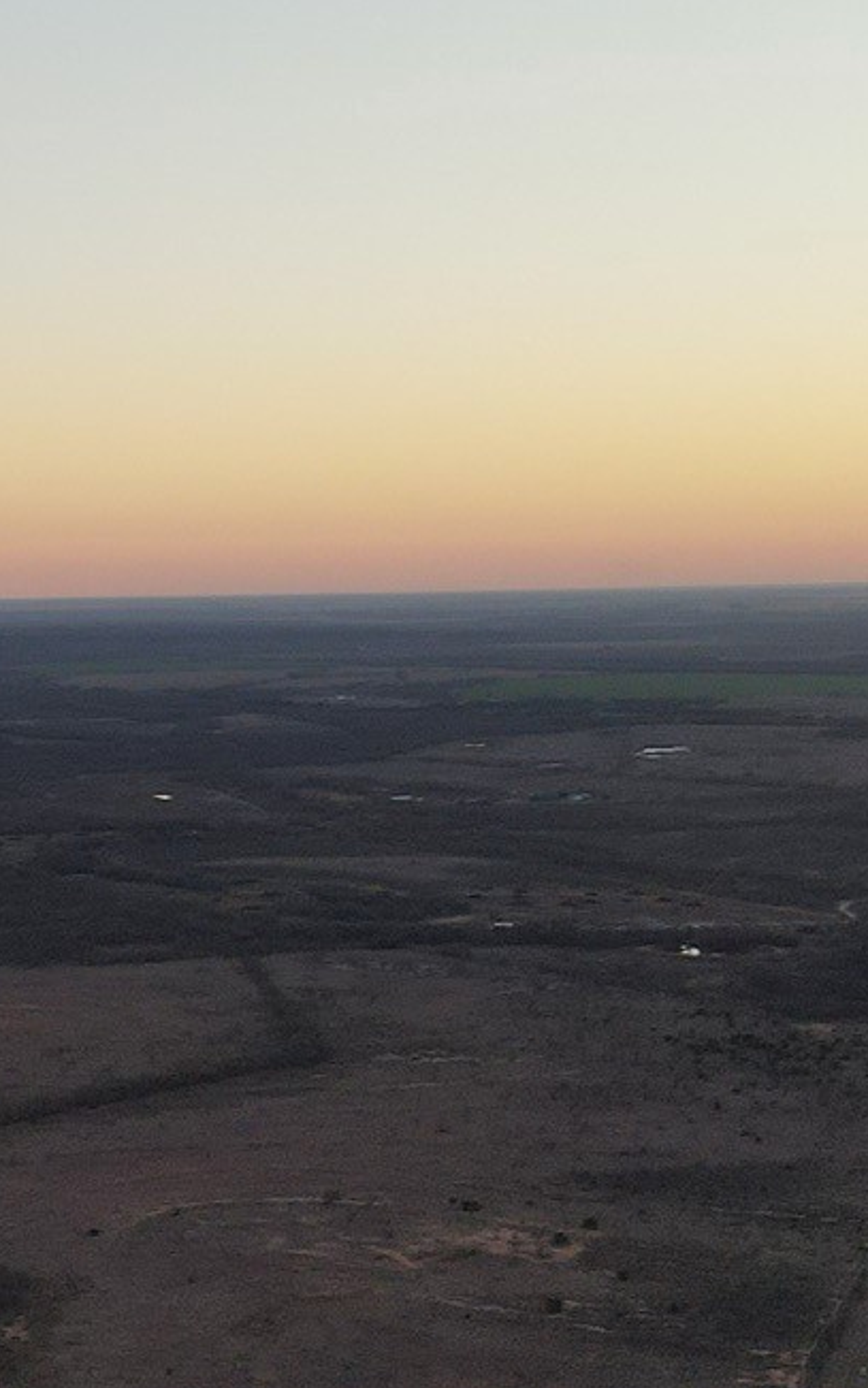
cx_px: -382
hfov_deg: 15.2
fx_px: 3027
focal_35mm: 80
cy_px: 1343
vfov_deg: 24.8
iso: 100
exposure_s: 1/100
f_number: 2.8
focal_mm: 4.5
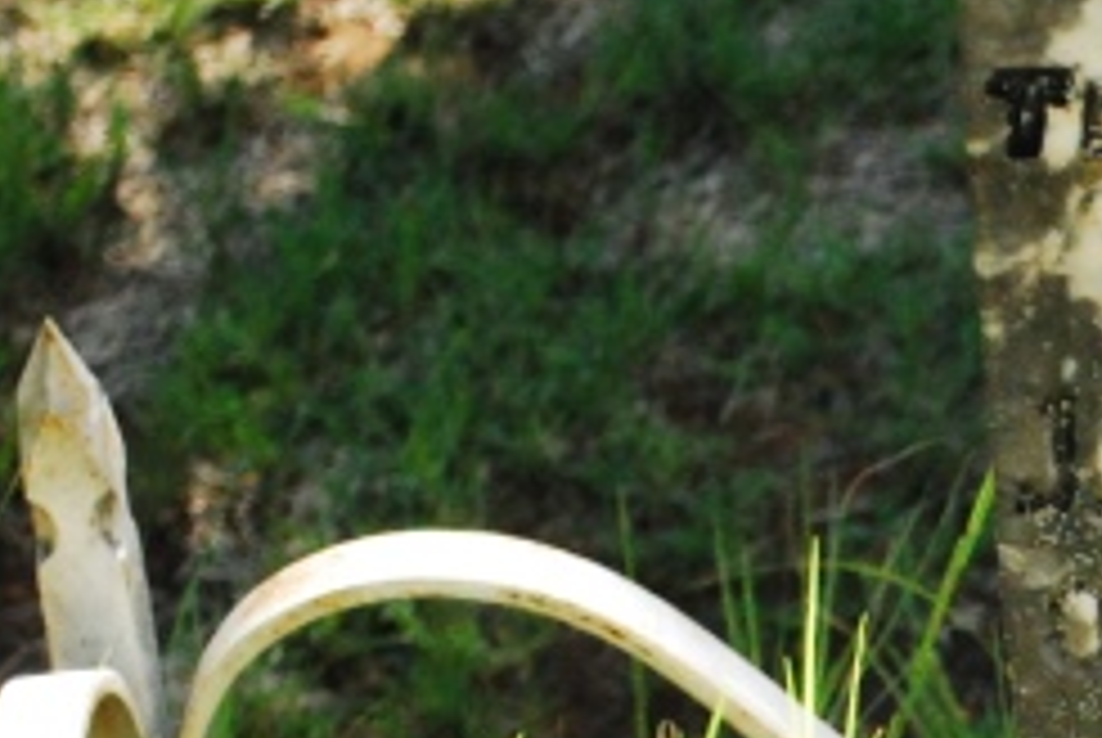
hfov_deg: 7.6
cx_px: 2011
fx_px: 8060
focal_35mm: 263
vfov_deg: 5.2
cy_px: 970
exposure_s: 1/1600
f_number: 5.3
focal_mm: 42
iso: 1600
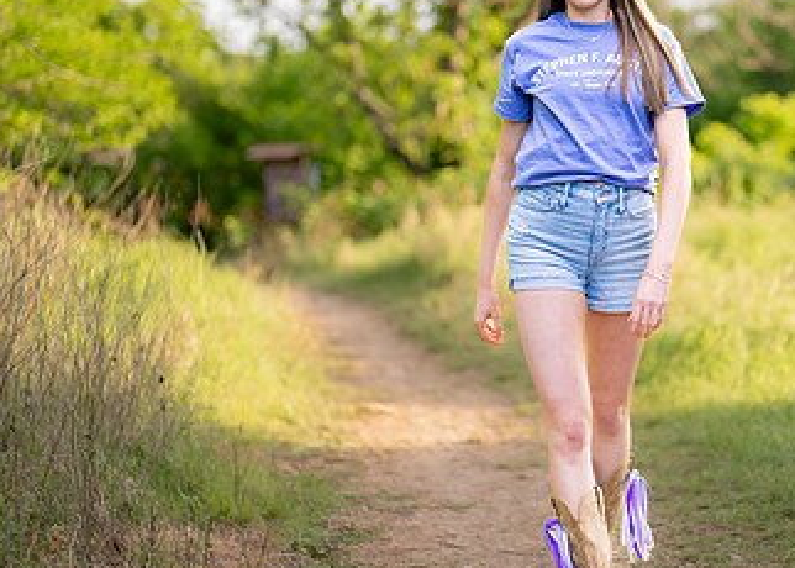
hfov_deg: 17.3
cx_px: 555
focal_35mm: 115
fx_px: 2597
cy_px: 242
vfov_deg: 12.5
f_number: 1.2
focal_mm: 50
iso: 200
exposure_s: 1/1250
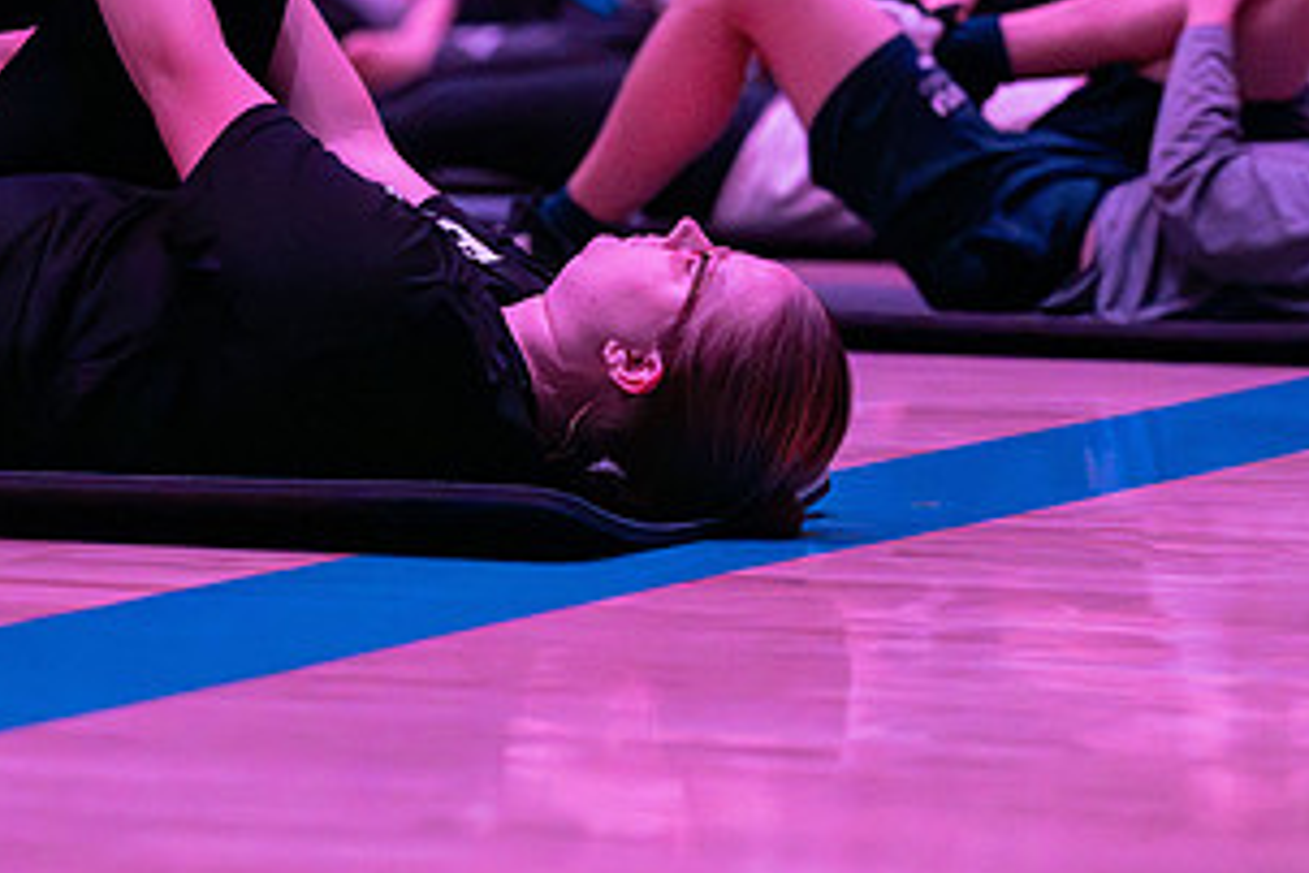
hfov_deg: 9.3
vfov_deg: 6.2
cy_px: 118
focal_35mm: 221
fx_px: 8035
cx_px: 162
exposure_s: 1/1000
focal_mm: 105
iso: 12800
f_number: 2.8
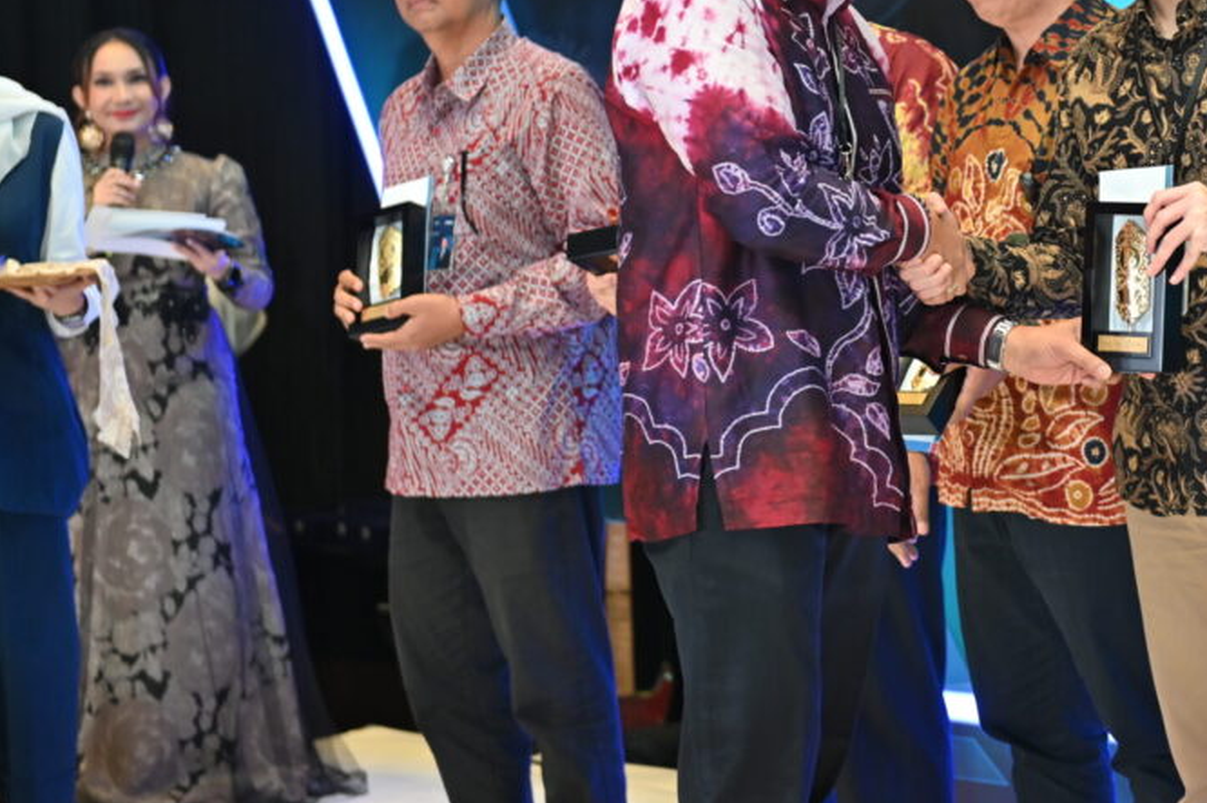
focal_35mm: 109
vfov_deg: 12.5
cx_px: 970
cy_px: 105
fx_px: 3652
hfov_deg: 18.6
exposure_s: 1/160
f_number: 2.8
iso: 1000
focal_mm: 62
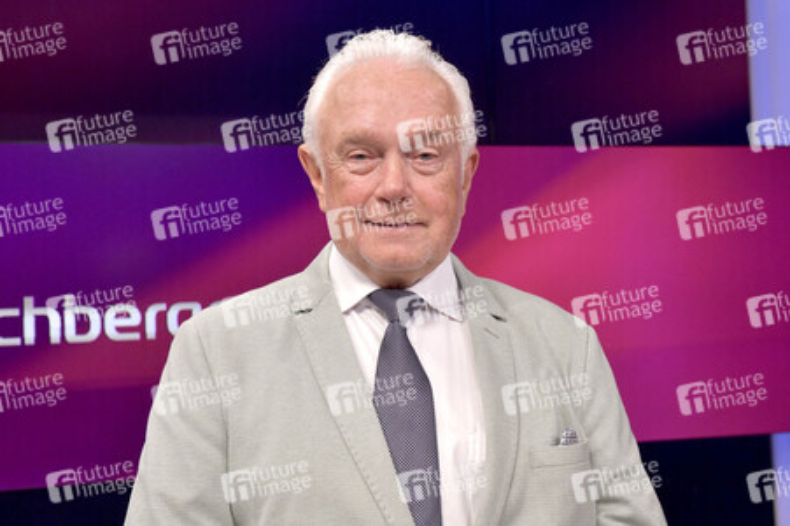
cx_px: 395
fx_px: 1053
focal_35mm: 48
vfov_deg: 28.0
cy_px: 263
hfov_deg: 41.1
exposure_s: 1/250
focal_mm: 48
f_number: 6.3
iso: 2500
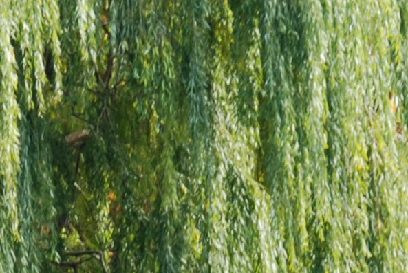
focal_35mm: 881
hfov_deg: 2.3
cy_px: 288
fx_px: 9997
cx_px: -228
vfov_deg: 1.6
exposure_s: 1/80
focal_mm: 90
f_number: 5.3
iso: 125
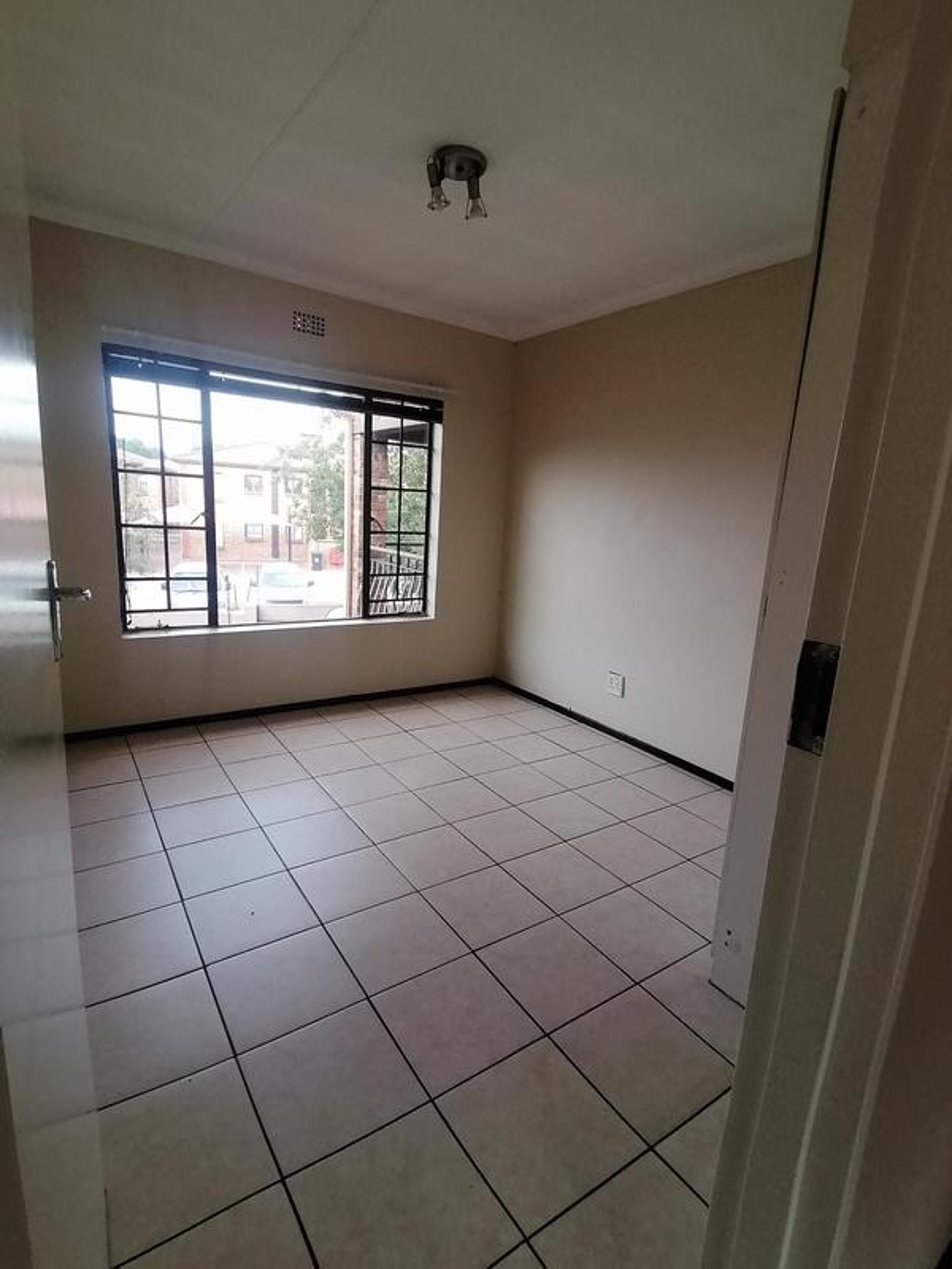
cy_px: 634
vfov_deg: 91.0
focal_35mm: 17
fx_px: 623
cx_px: 476
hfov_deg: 74.7
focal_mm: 1.78
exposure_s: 1/100
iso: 80
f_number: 2.4
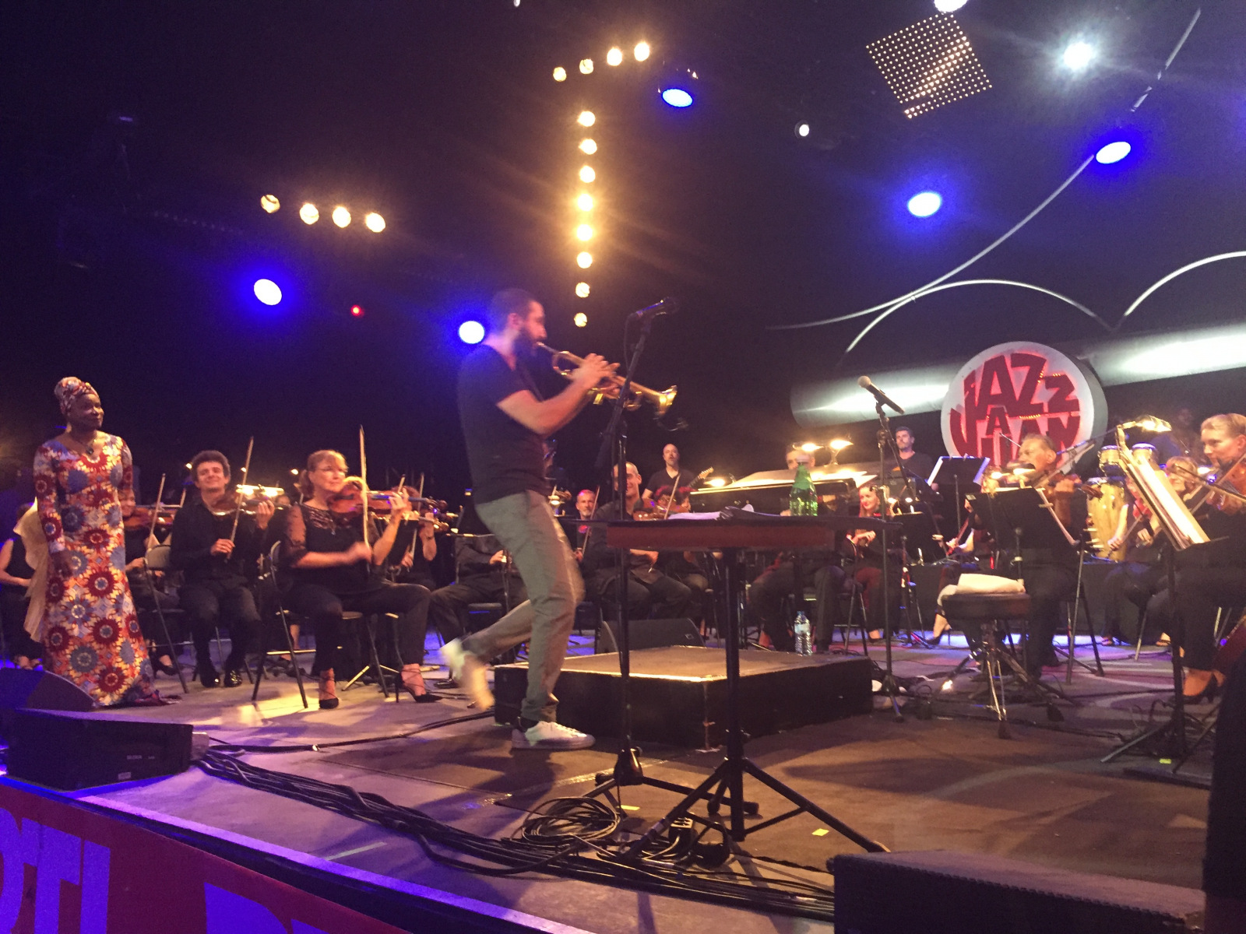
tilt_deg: +6.1
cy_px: 467
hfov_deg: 61.7
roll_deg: -0.3
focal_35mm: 29
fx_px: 1044
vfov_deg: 48.2
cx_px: 623
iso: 250
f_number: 2.2
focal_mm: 4.15
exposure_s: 1/33
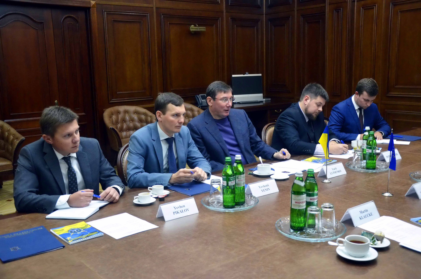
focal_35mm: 38
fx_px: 438
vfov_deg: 35.3
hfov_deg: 51.4
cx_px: 210
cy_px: 140
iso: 1600
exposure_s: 1/40
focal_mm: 25
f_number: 4
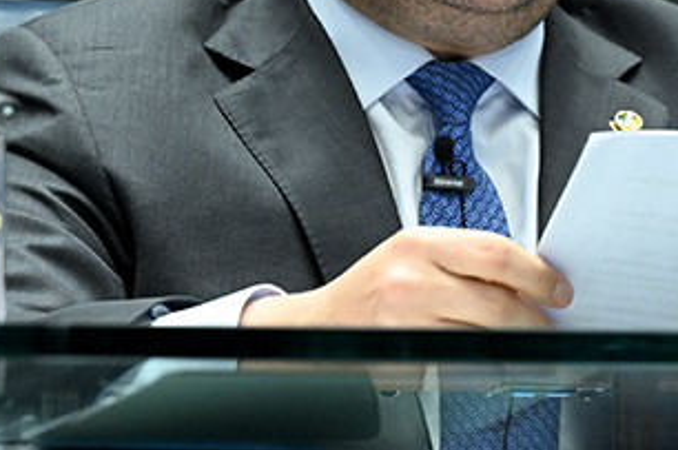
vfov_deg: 3.0
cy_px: -71
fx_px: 8443
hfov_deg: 4.6
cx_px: 605
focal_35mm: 449
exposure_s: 1/160
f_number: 4
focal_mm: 160
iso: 4000
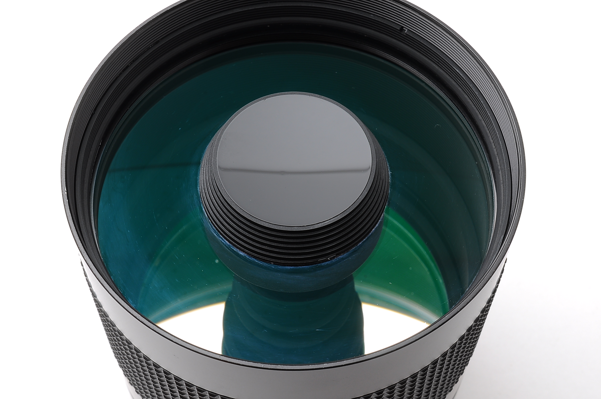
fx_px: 1000
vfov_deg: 22.6
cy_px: 200
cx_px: 300
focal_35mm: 60
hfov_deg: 33.4
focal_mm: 40
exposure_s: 1/100
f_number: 22
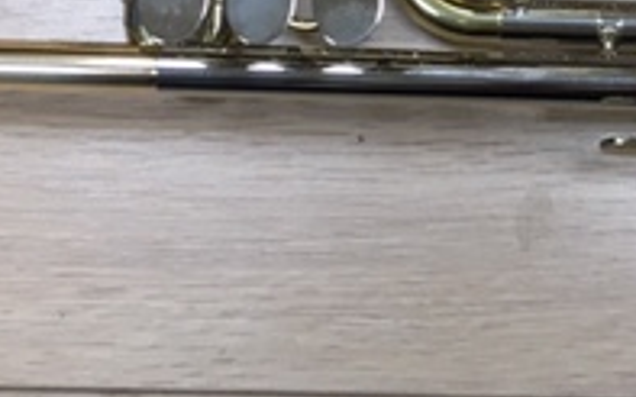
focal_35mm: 100
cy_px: -181
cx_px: 588
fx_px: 1733
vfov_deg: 12.5
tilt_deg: -76.4
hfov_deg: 20.3
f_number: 2.2
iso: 80
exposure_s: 1/33
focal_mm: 4.15
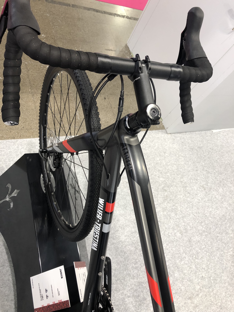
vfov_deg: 63.4
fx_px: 252
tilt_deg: -52.5
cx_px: 117
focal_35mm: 28
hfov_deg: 49.7
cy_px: 156
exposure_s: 1/33
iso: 40
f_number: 1.8
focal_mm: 3.99
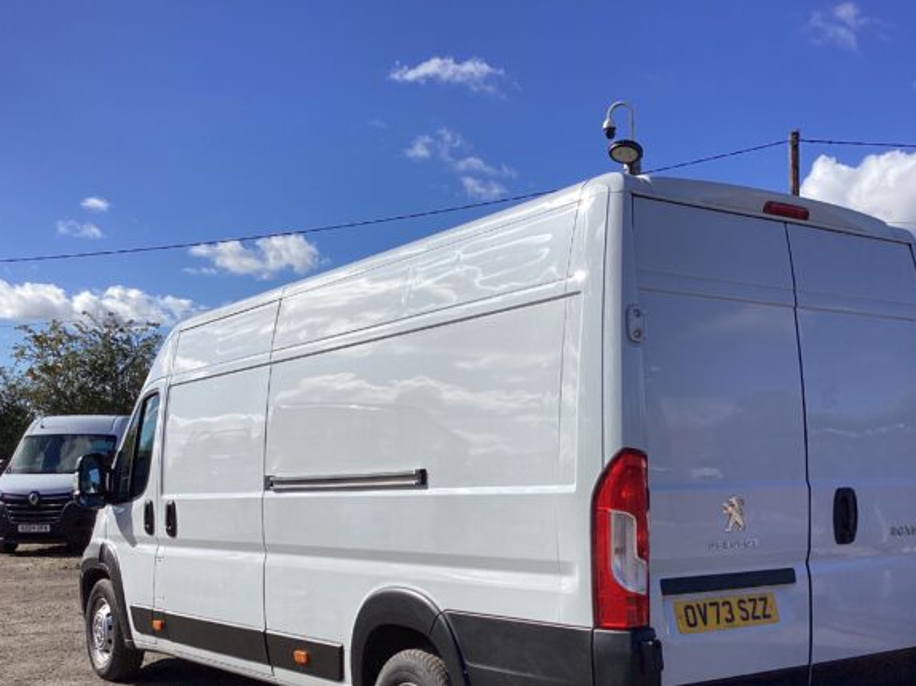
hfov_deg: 43.8
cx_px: 522
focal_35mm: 43
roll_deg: -0.5
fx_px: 1137
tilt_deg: -0.2
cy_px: 471
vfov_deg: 33.2
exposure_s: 1/2092
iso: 25
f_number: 2.4
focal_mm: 3.3
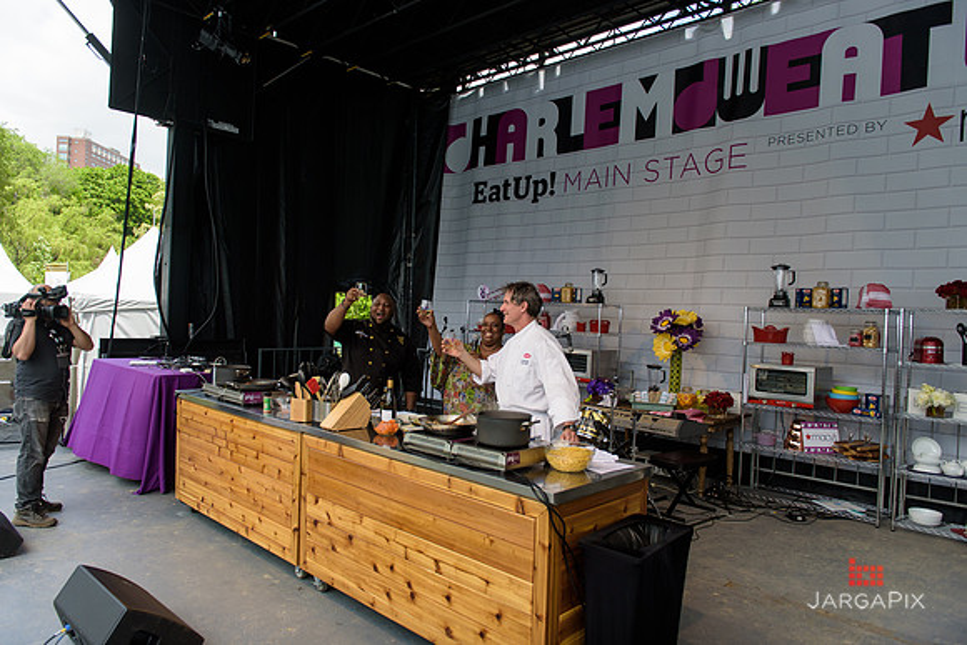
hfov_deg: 69.4
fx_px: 699
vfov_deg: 49.6
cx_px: 484
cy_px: 322
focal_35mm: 26
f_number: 3.2
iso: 200
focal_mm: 26
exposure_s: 1/1250
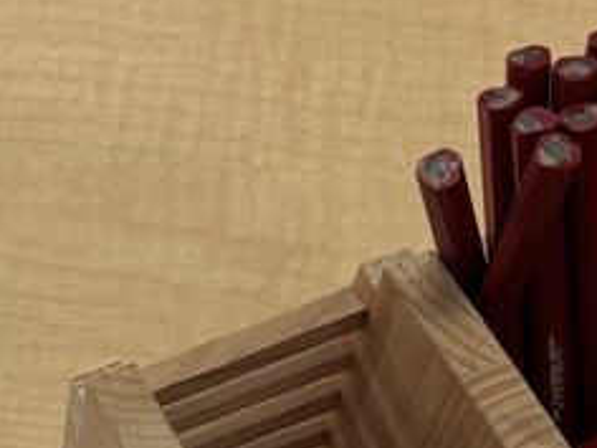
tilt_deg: -62.5
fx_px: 1949
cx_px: -144
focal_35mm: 113
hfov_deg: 16.6
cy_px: 628
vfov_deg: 12.6
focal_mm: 5.96
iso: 80
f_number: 1.6
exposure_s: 1/60
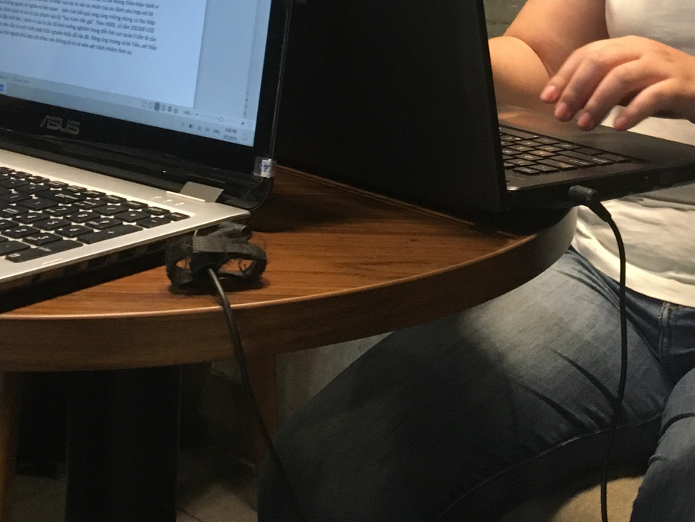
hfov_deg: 31.0
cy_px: -33
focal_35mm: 62
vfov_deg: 22.5
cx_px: 456
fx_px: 1245
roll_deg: -3.4
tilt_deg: -5.4
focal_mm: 4.15
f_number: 2.2
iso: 200
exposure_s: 1/17
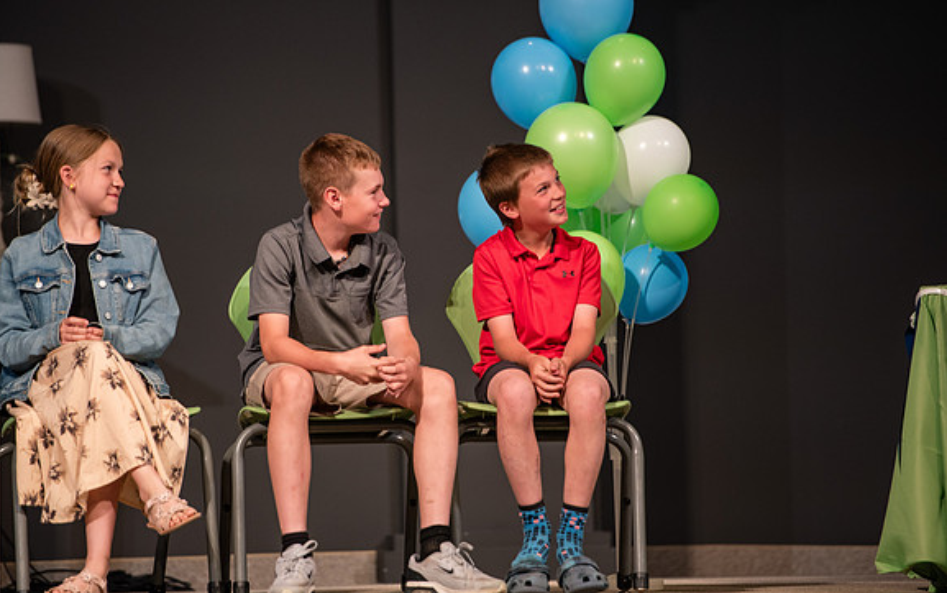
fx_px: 5292
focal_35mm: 205
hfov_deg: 10.2
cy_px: 278
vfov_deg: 6.4
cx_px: 473
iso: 800
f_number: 2.8
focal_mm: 200
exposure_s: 1/250
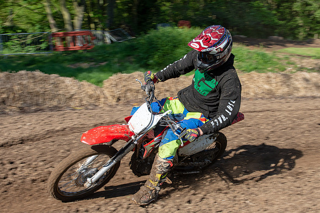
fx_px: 561
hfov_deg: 31.8
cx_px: 182
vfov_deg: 21.6
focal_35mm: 63
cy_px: 115
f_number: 7.1
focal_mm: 32
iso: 200
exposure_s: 1/400
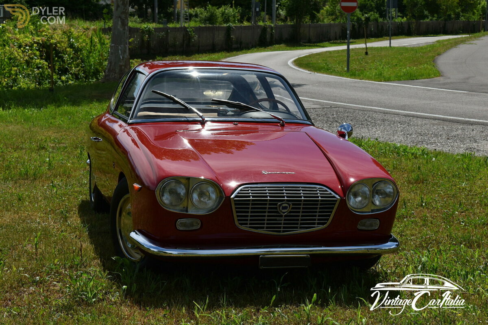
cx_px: 244
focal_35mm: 82
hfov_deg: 24.6
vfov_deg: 16.6
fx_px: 1118
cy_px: 162
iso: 100
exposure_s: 1/400
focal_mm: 55
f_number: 10
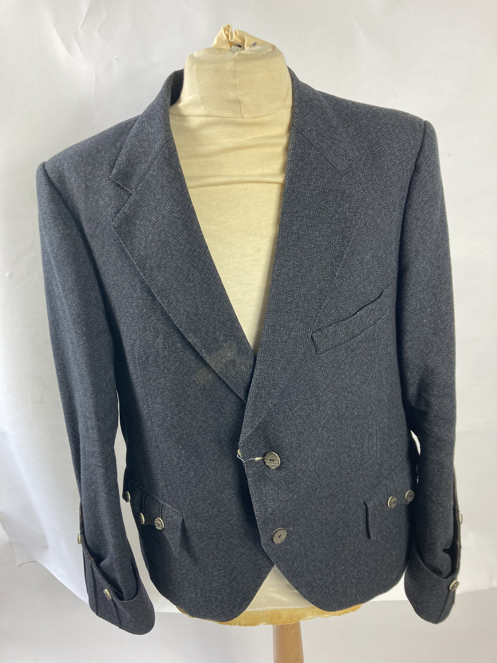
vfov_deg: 63.4
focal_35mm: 28
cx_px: 248
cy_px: 332
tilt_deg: -20.2
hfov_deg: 49.7
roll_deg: +1.4
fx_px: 536
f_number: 1.8
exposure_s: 1/50
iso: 64
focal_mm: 3.99
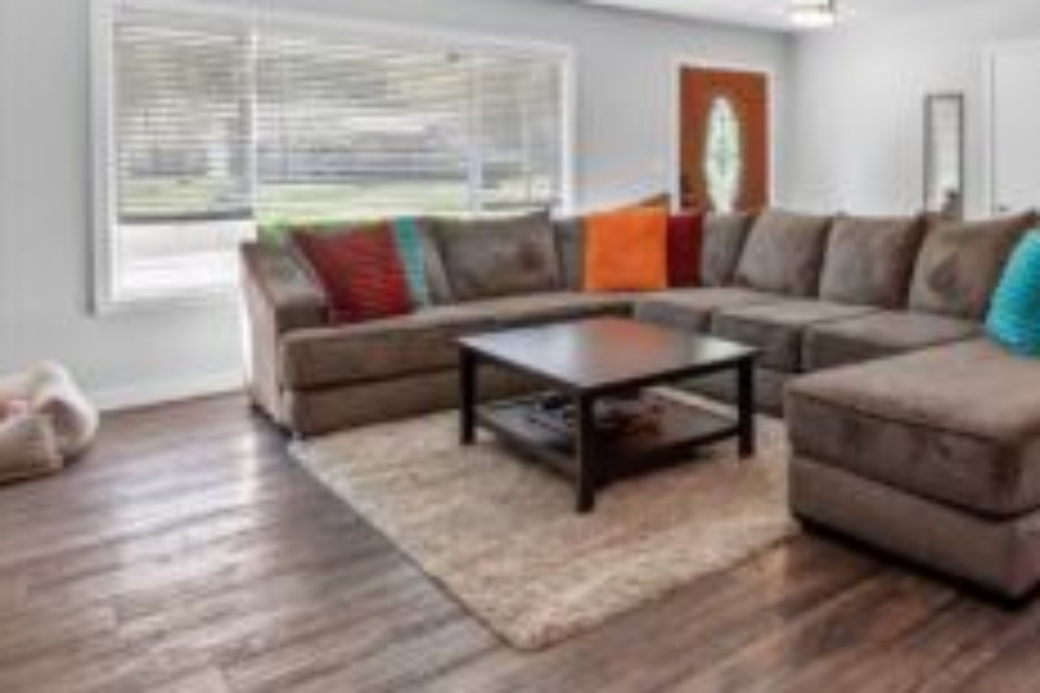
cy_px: 241
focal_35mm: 26
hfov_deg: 61.1
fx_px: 751
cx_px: 891
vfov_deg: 48.8
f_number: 9
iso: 200
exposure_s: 1/2
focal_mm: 10
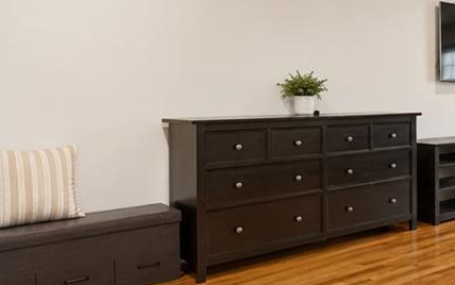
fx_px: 484
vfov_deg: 32.6
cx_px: 508
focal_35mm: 39
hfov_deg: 40.1
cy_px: 105
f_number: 5
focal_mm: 16
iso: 64
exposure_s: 1/50
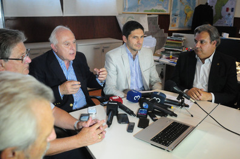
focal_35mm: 36
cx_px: 120
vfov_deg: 36.8
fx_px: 240
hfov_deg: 53.2
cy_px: 80
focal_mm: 24
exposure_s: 1/250
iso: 3200
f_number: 3.5
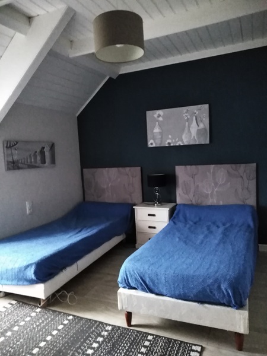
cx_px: 134
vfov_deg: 67.3
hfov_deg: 53.1
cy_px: 178
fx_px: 267
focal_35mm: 26
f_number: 2.2
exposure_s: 1/12.4
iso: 2755
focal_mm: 3.46
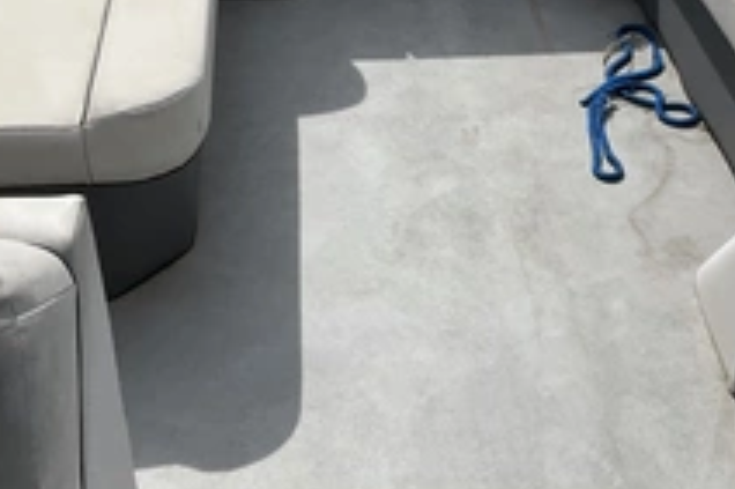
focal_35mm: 57
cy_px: 125
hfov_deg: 34.8
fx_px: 1163
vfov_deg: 23.5
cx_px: 475
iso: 25
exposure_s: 1/2427
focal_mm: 3
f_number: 1.8
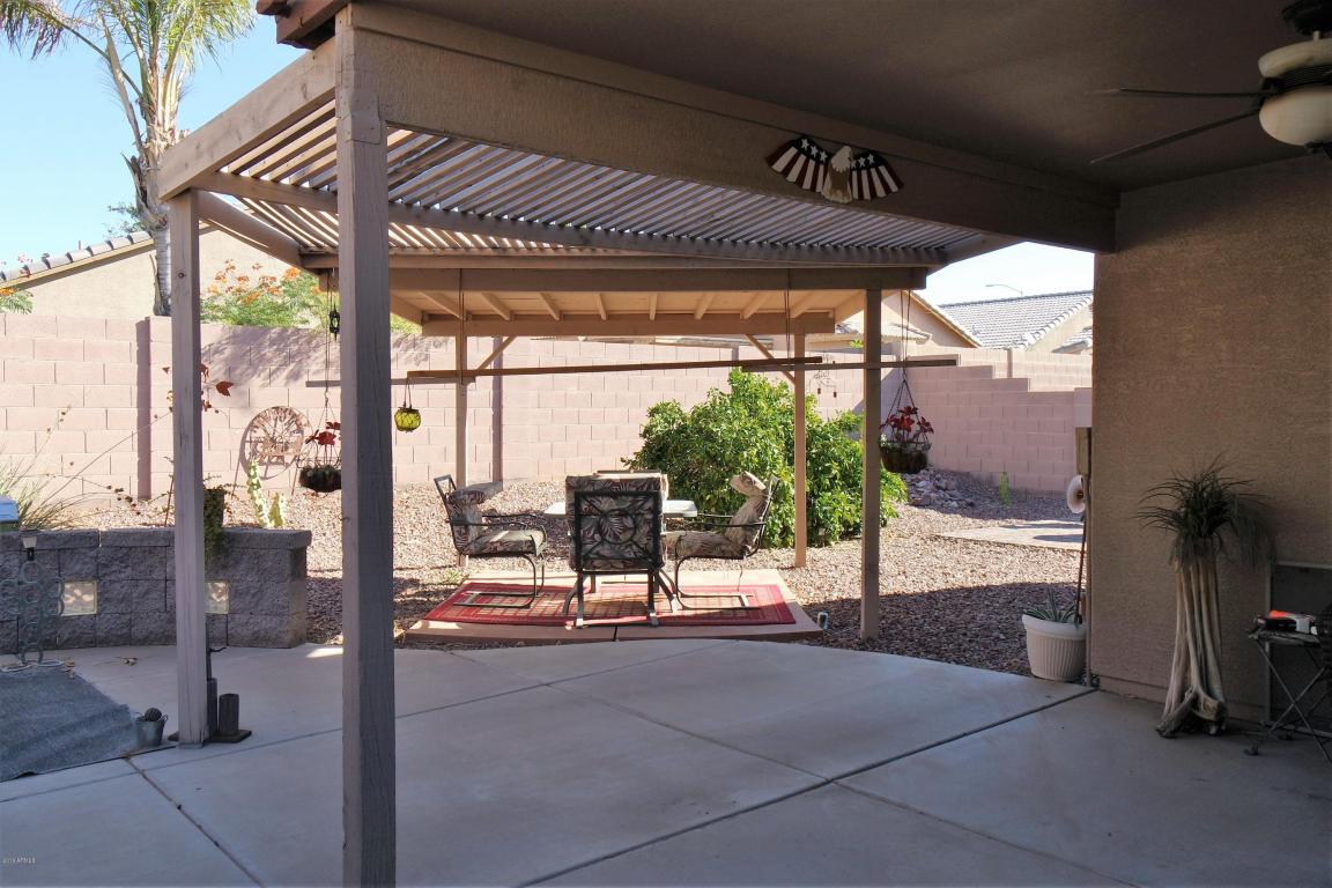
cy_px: 444
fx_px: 888
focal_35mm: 24
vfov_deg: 53.1
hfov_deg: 73.7
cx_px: 666
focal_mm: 9
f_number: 5.6
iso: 160
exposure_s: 1/200
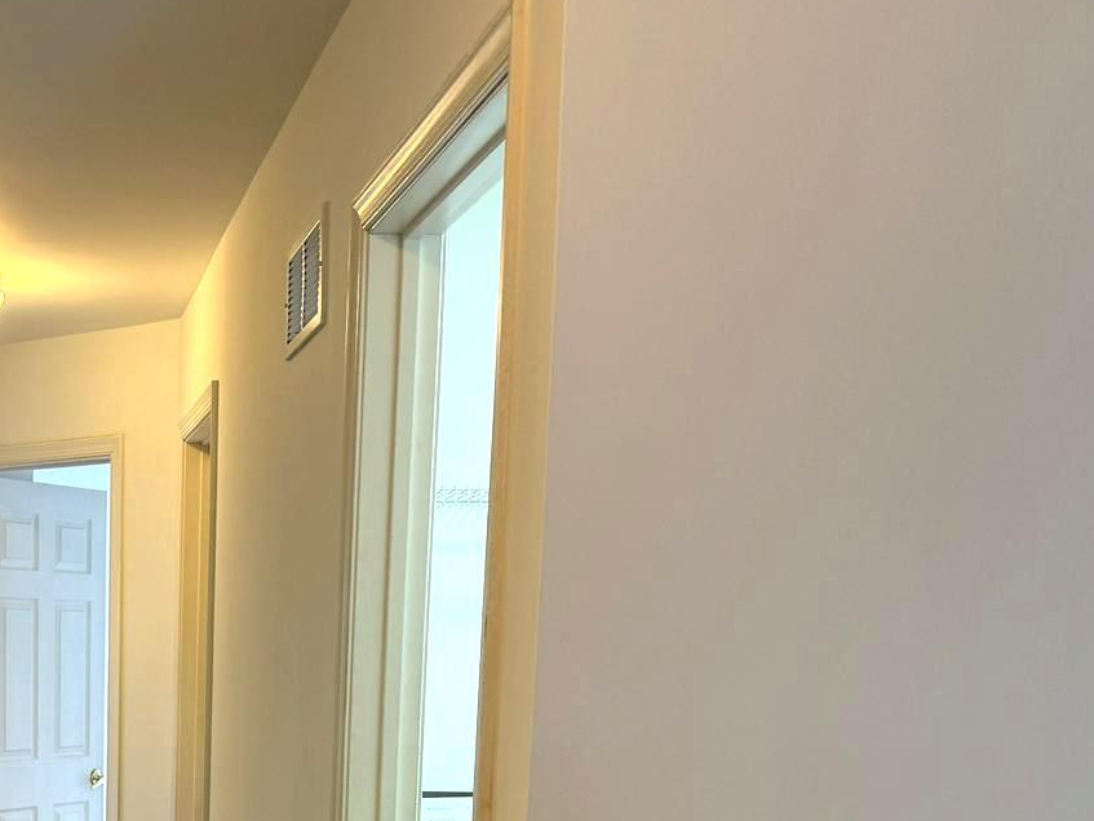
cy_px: 953
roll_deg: -0.6
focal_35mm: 58
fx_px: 1834
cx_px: 53
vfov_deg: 23.4
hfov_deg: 31.2
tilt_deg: -9.0
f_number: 1.78
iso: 125
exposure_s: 1/60
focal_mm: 6.86
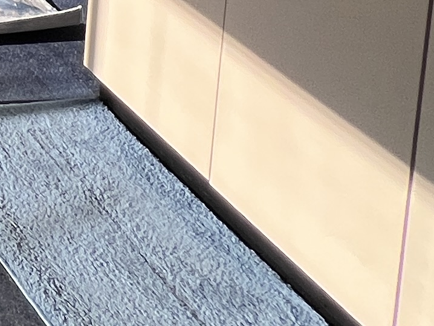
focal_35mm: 73
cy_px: -482
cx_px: -531
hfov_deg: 16.4
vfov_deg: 13.7
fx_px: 916
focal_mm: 1.57
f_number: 1.8
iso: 32
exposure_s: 1/315
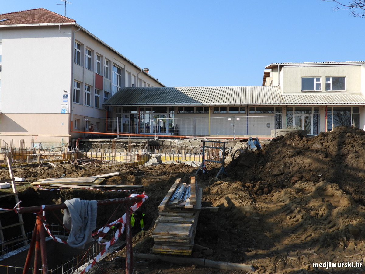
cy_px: 137
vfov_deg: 44.2
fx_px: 337
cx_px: 182
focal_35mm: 32
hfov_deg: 56.8
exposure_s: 1/1000
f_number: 3.2
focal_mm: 5.8
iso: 100
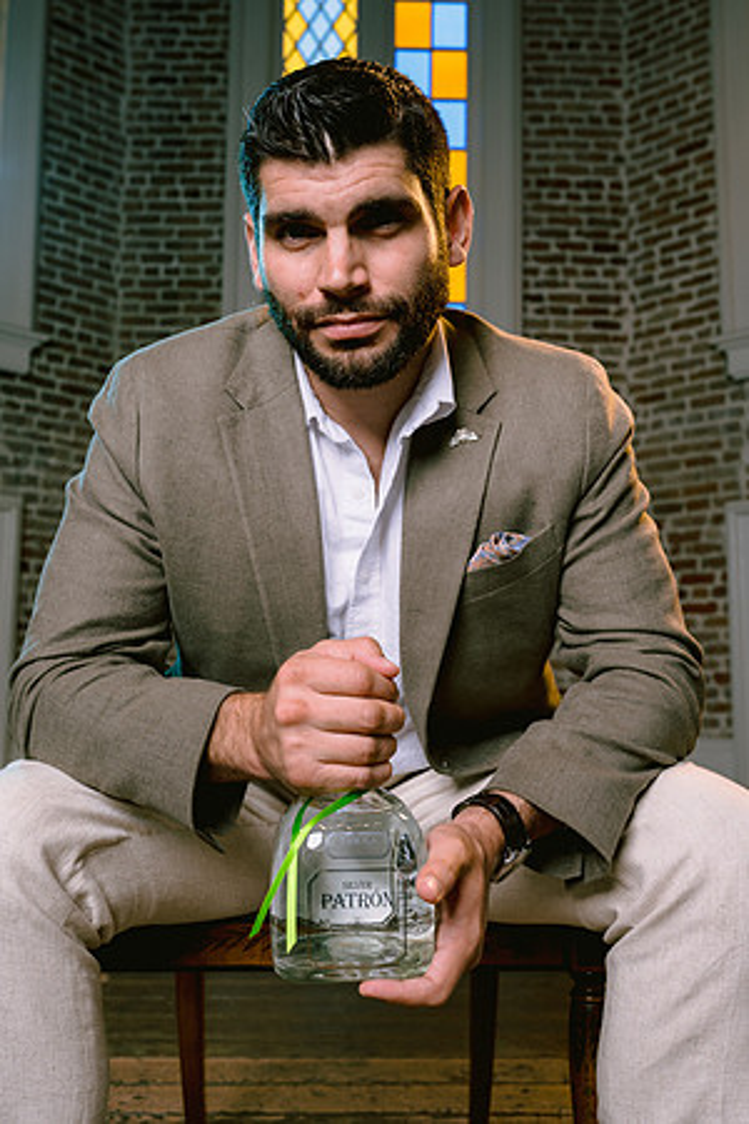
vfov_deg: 54.4
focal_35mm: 35
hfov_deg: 37.9
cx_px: 374
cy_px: 562
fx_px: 1092
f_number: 5.6
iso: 200
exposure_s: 1/160
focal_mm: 35
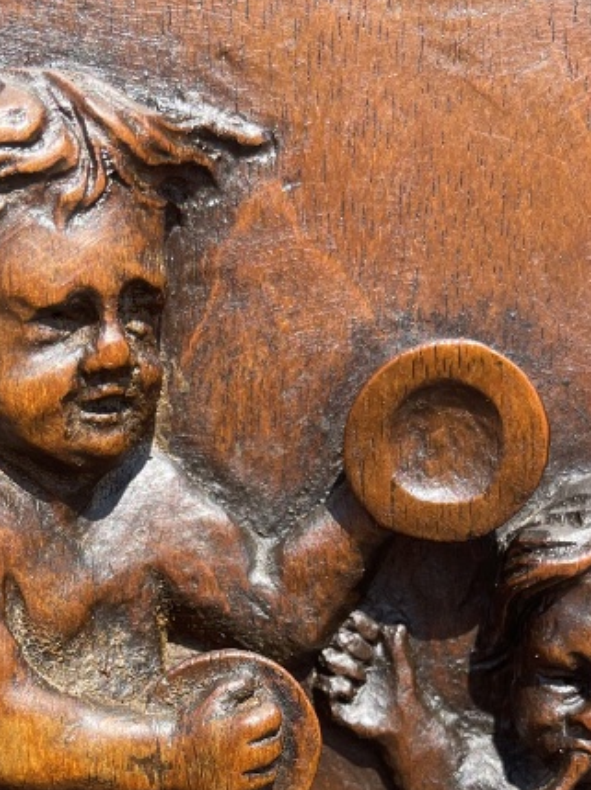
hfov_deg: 20.9
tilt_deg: -17.2
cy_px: 764
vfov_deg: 26.5
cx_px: 190
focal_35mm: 70
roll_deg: -2.8
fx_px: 1596
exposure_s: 1/775
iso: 32
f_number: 1.6
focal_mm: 5.1
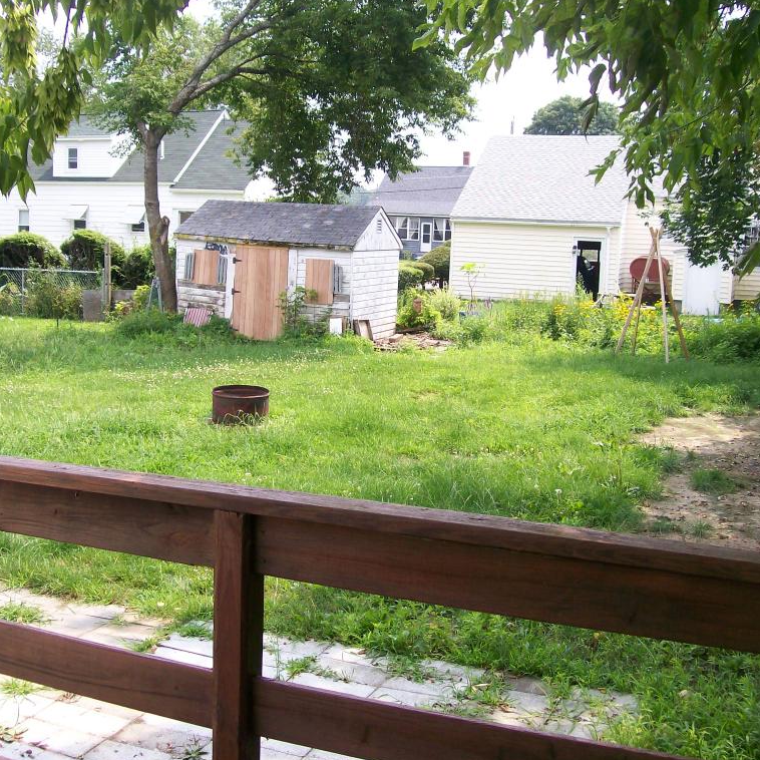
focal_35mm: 43
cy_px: 379
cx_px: 333
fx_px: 1068
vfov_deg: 39.2
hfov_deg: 39.1
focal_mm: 6
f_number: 2.7
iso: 80
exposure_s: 1/552
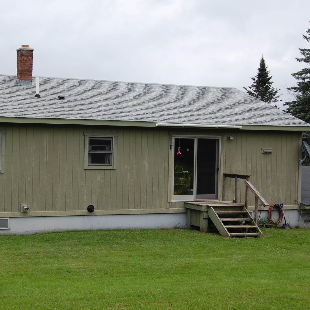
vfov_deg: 25.4
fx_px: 689
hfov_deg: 25.1
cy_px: 157
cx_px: 82
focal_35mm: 68
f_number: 8
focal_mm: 34
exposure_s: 1/250
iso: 200
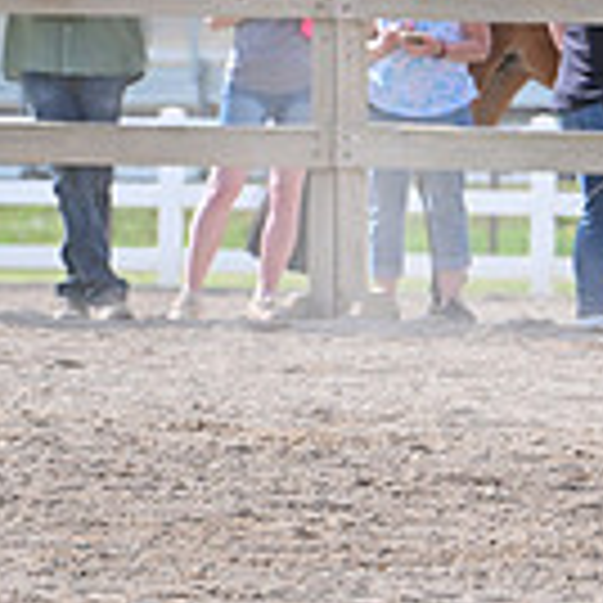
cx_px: 1143
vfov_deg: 2.4
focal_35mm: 738
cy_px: -106
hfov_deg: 2.4
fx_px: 14545
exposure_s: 1/1600
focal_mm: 200
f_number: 7.1
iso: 1250
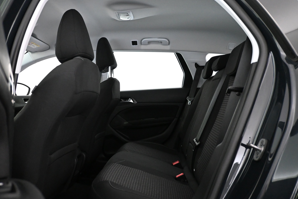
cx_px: 137
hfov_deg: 60.5
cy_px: 102
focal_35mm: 31
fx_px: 255
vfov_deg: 42.5
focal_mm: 18.5
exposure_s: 1/60
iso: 4000
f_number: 3.8
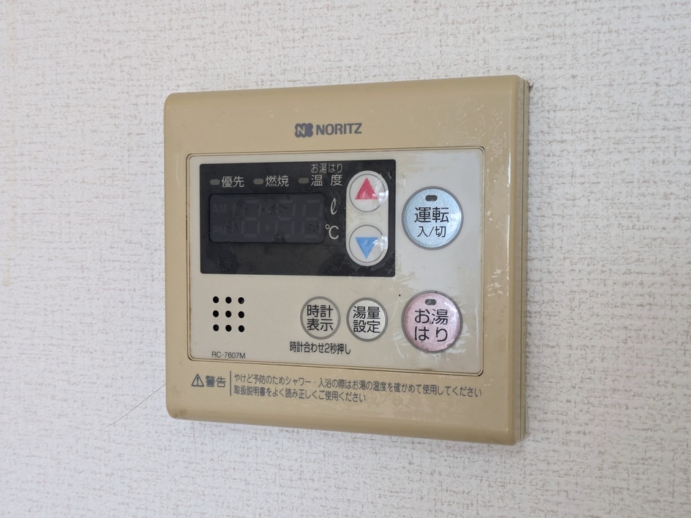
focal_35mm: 51
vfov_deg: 28.6
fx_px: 1018
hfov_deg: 37.5
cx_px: 346
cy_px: 259
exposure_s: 1/120
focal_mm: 5.43
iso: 171
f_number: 1.89
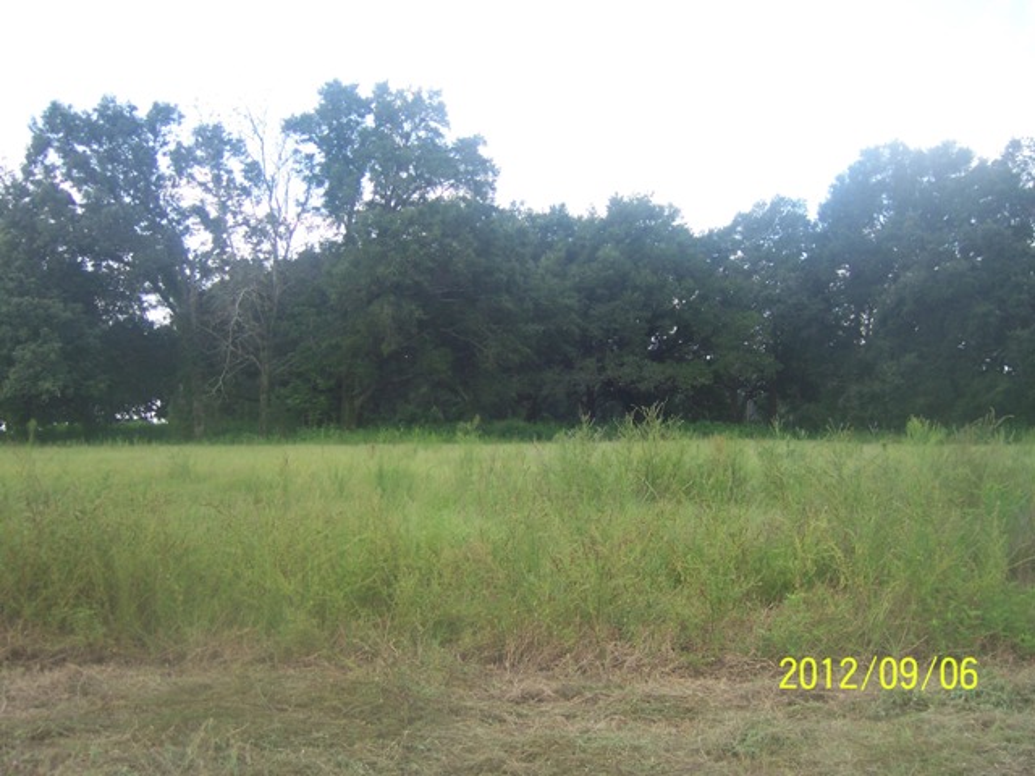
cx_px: 518
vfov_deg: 39.7
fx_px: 1076
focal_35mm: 36
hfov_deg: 51.4
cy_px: 388
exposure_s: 1/320
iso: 80
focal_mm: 6.2
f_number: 2.8
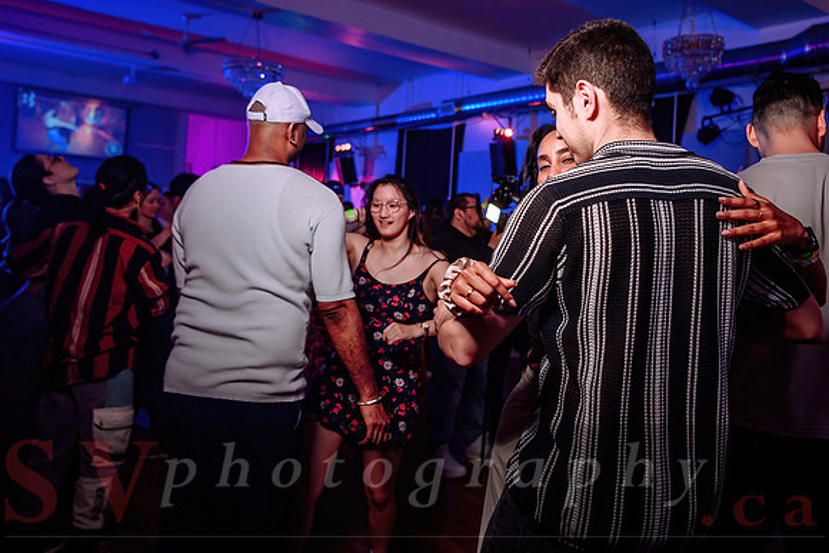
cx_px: 443
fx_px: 689
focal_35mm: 30
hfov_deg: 62.0
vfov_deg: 43.4
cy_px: 208
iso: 500
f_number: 2.8
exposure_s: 1/60
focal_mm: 24
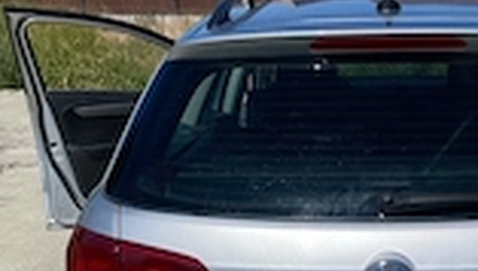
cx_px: 371
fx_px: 914
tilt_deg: -16.8
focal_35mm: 72
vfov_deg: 16.5
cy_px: 271
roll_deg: +0.7
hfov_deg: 28.8
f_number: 1.8
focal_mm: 4.25
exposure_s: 1/5495
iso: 32
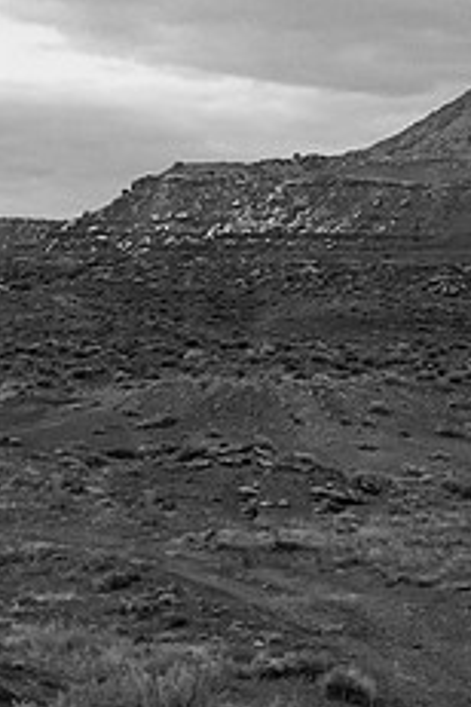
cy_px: 268
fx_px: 3454
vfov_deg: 11.7
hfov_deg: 7.8
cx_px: 263
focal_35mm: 176
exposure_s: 1/25
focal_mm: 70
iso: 6400
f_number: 4.5
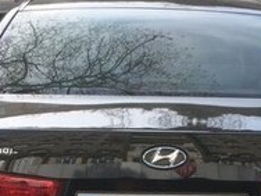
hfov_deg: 19.2
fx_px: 769
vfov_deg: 14.2
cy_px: 220
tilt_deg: -19.2
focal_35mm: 102
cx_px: 158
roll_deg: -1.8
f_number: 2.2
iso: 32
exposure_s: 1/651
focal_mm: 4.15
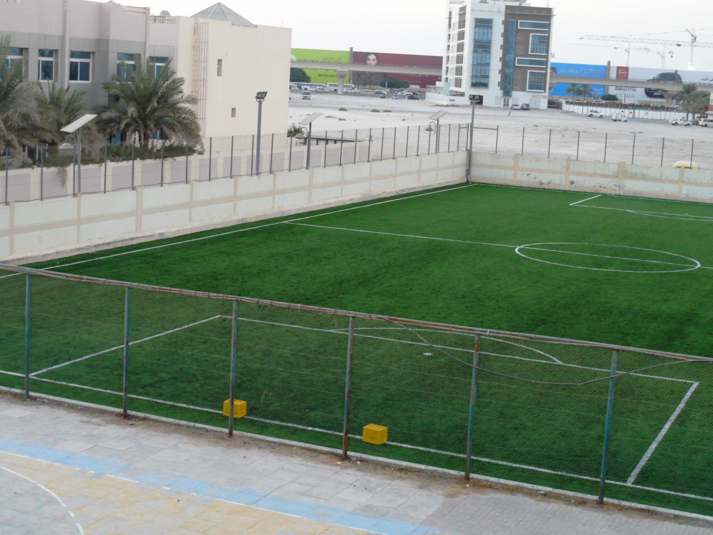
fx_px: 1236
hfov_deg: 32.2
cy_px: 268
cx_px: 356
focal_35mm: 60
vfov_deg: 24.4
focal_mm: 30
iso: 800
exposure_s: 1/50
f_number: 5.3
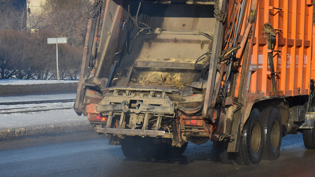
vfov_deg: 12.8
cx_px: 213
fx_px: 785
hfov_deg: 22.6
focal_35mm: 94
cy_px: 31
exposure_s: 1/800
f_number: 6.3
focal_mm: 40
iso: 100
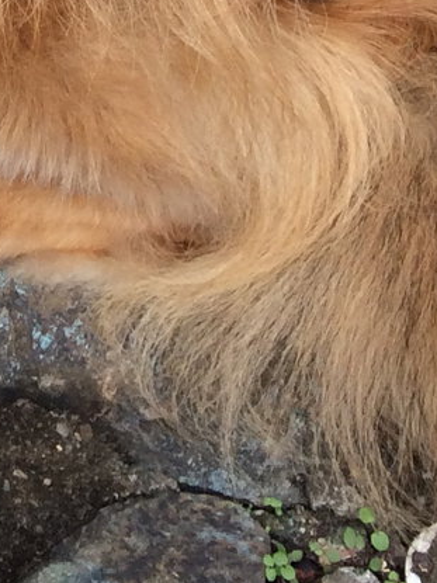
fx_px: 2509
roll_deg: +3.3
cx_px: -381
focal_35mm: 149
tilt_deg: -20.6
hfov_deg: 9.4
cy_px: -792
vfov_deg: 11.2
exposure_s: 1/461
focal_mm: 4.15
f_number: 2.2
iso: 32
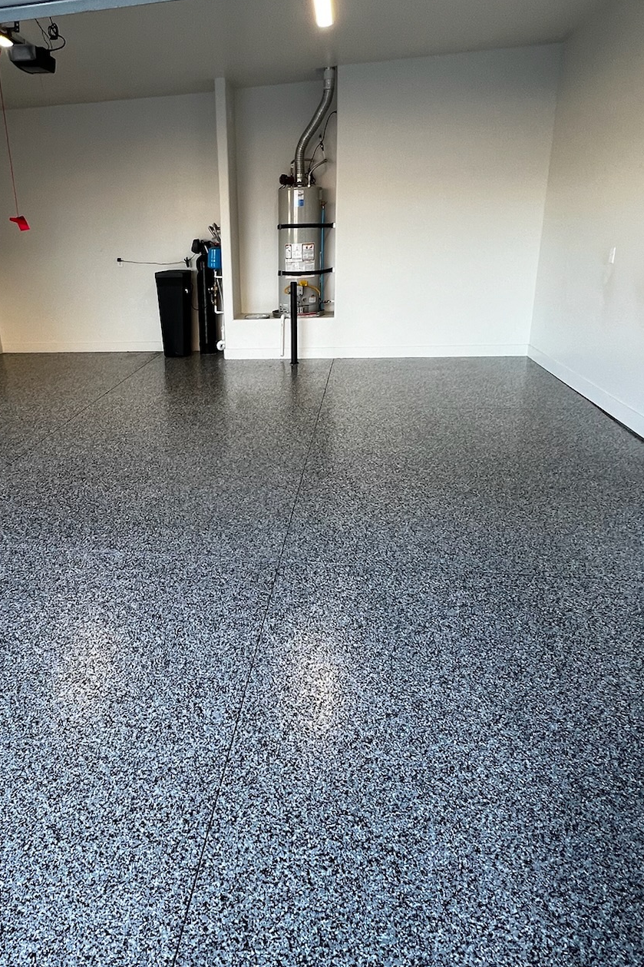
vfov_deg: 78.5
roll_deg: +2.9
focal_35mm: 22
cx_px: 211
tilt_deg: -16.7
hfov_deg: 55.9
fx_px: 590
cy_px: 445
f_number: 1.8
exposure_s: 1/120
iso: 64
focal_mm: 1.57
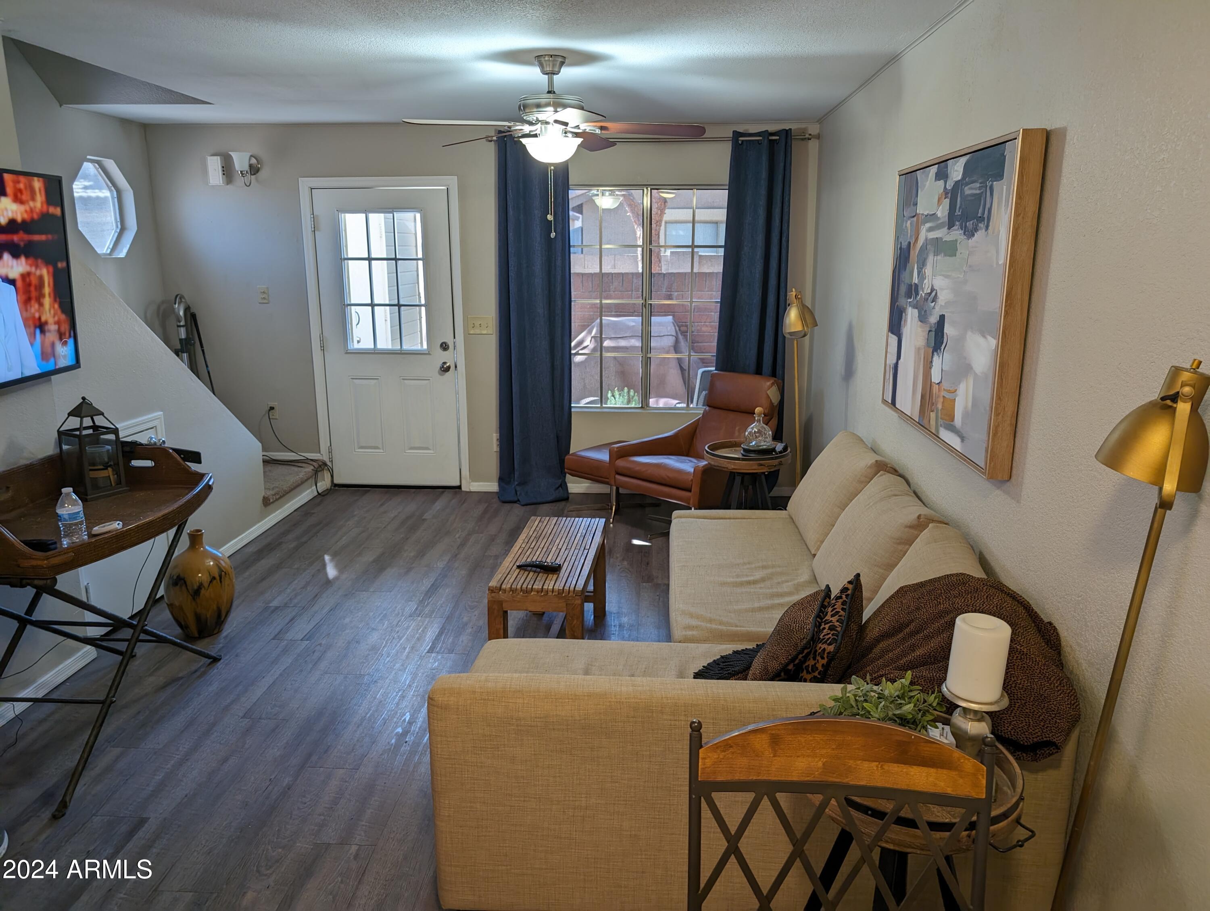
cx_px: 605
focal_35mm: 24
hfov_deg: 71.5
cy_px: 456
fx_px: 840
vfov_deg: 56.9
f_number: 1.68
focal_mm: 6.9
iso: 29
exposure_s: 1/30
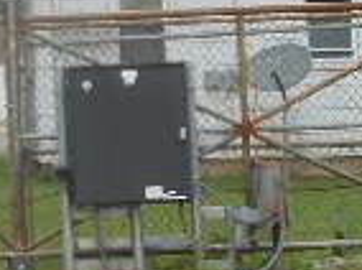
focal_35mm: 199
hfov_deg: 9.6
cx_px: -227
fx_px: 2078
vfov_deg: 7.4
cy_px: 3
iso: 80
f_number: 4.7
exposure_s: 1/125
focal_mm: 7.9
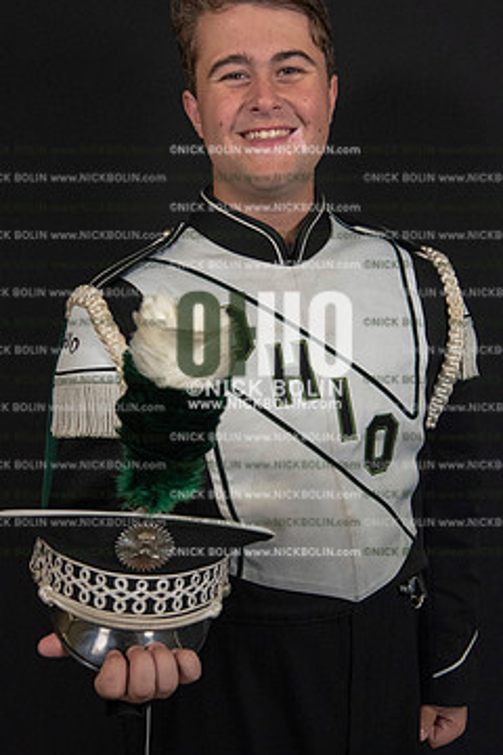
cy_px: 350
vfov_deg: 36.2
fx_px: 1153
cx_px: 264
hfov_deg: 24.6
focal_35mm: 55
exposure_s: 1/800
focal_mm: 44
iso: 2000
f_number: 5.6
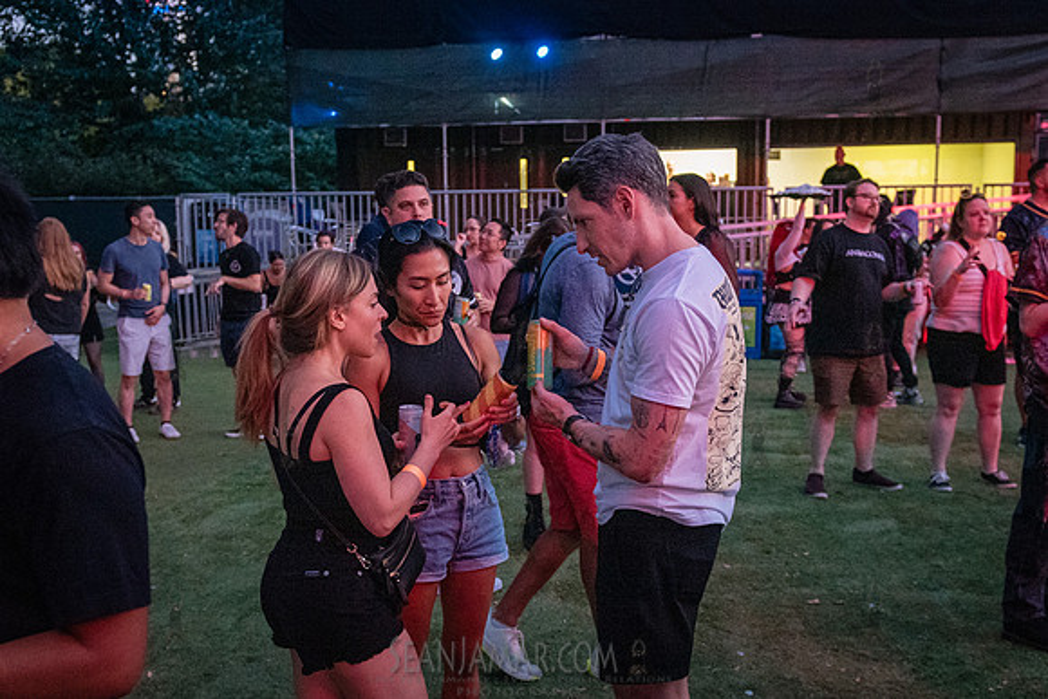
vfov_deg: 34.4
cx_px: 533
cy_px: 383
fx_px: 1128
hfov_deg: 49.8
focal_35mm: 39
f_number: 3.2
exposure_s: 1/160
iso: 5000
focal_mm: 27
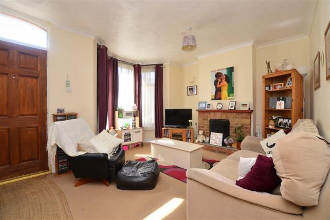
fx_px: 137
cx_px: 165
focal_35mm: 15
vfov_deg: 77.3
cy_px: 110
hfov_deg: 100.4
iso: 200
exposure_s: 1/80
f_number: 5
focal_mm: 10
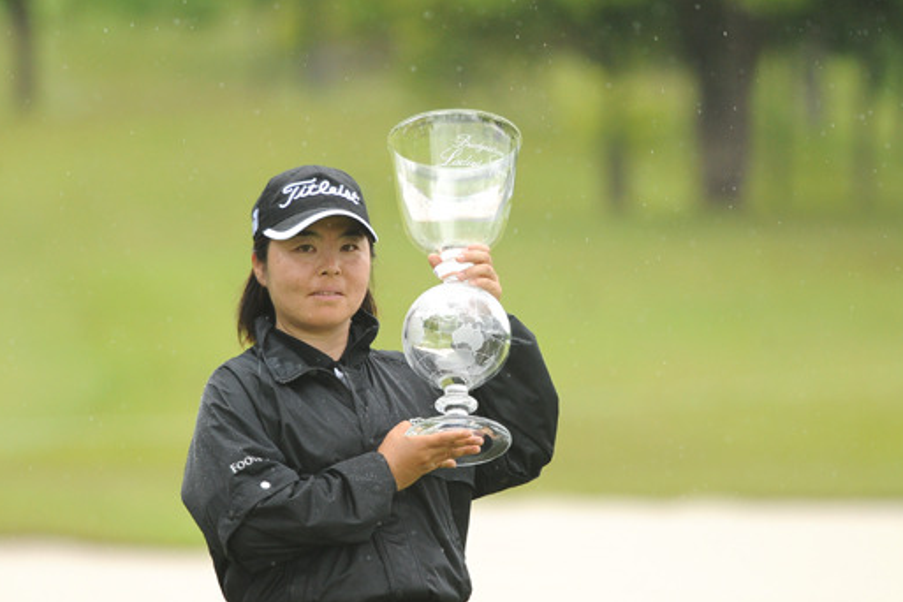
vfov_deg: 3.9
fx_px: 8804
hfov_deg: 5.9
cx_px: 391
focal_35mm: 351
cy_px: 322
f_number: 4.5
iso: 1250
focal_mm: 300
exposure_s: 1/1250
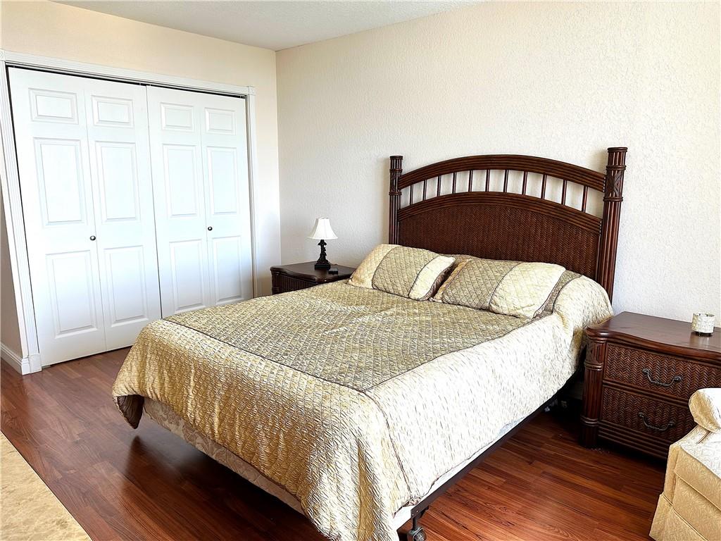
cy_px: 270
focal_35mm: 24
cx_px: 360
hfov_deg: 71.6
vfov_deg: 56.8
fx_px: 500
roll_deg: -0.6
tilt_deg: -11.3
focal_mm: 6.86
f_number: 1.78
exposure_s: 1/121
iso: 64
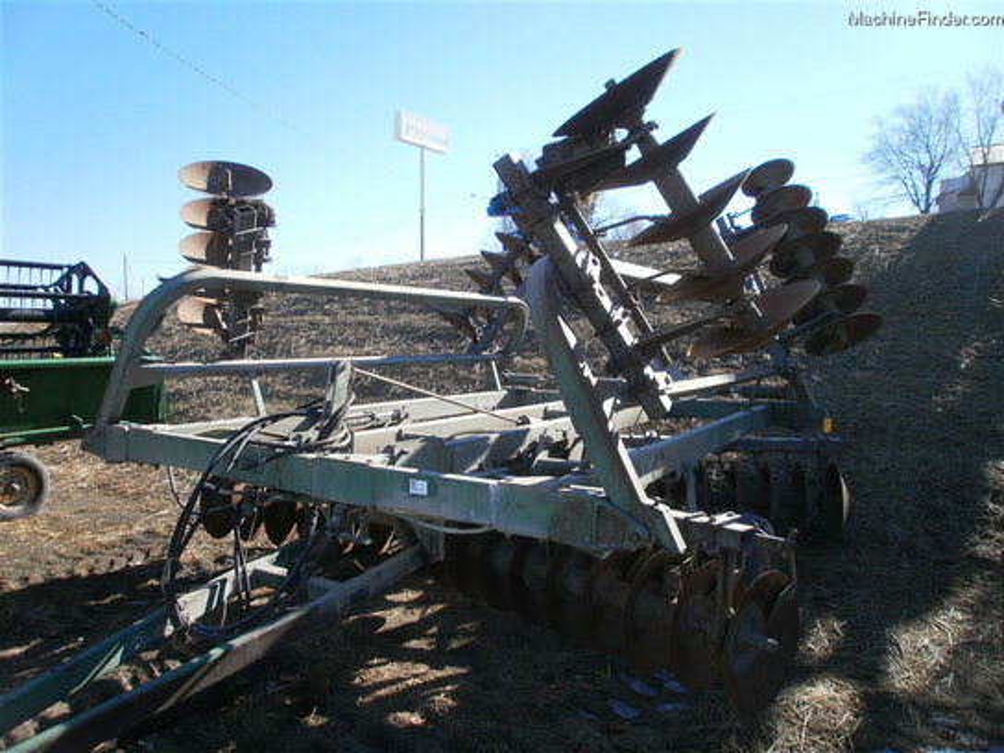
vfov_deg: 53.1
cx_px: 502
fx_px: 754
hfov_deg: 67.3
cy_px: 376
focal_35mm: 26
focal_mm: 4.65
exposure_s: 1/1000
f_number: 2.6
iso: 100
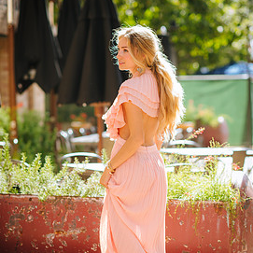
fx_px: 992
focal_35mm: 120
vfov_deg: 14.5
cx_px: 133
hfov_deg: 14.5
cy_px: 174
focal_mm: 85
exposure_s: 1/200
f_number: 2.5
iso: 31
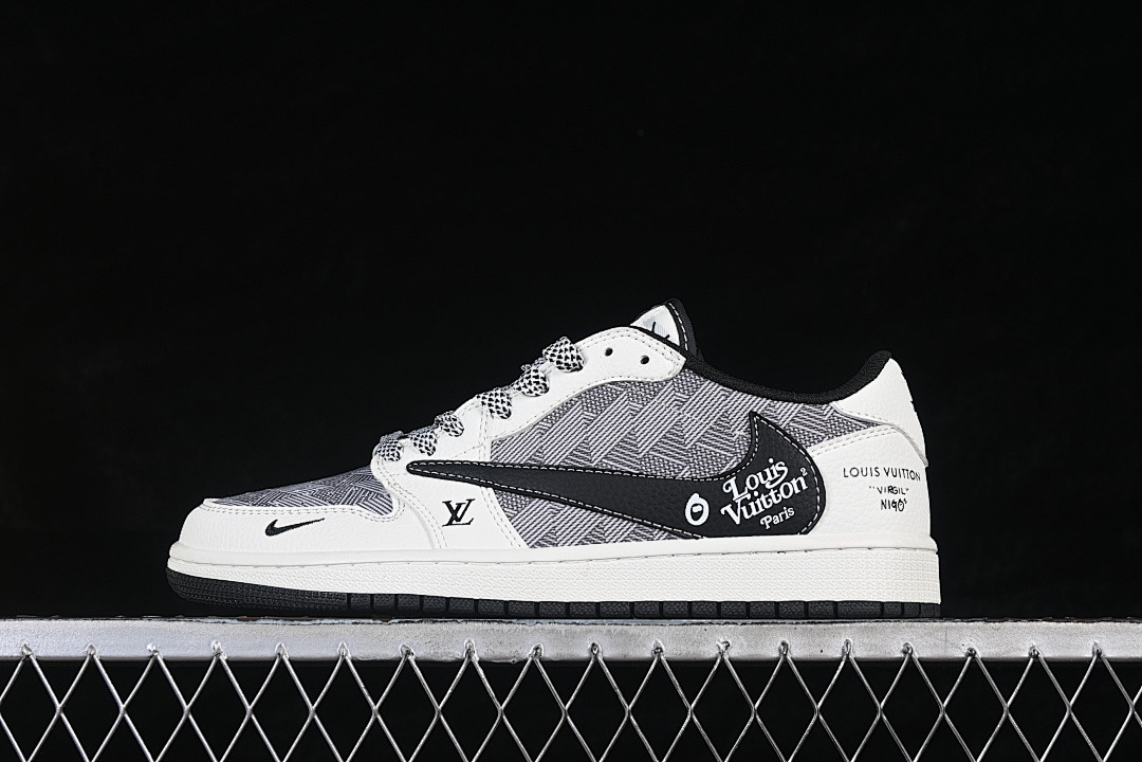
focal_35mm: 75
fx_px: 2379
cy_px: 381
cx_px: 571
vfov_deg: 18.2
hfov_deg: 27.0
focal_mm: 50
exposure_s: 1/80
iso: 160
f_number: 8
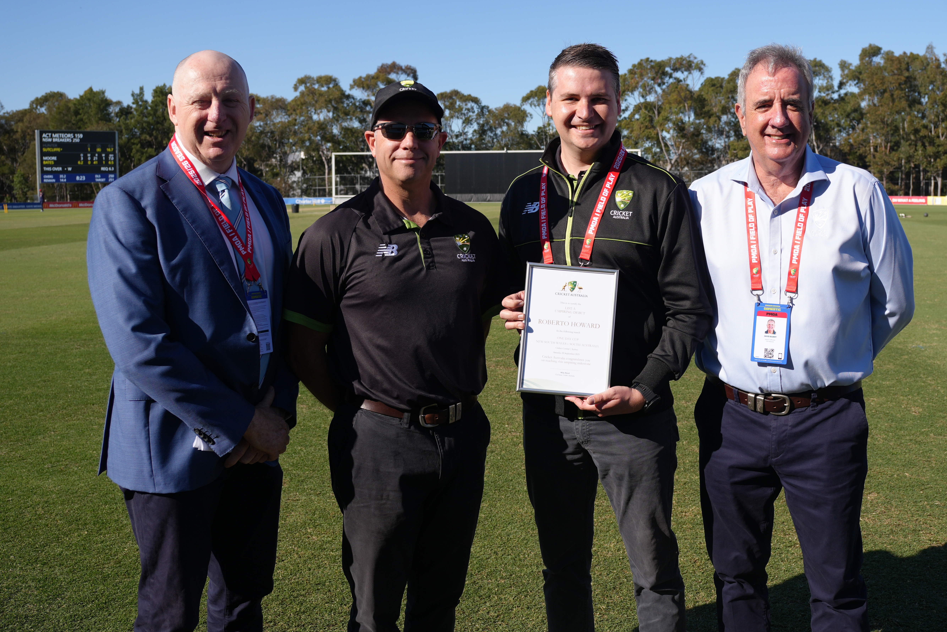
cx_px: 541
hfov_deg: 52.7
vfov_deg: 36.6
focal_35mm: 36
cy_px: 265
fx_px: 953
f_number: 4.5
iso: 100
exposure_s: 1/1000
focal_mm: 20.8
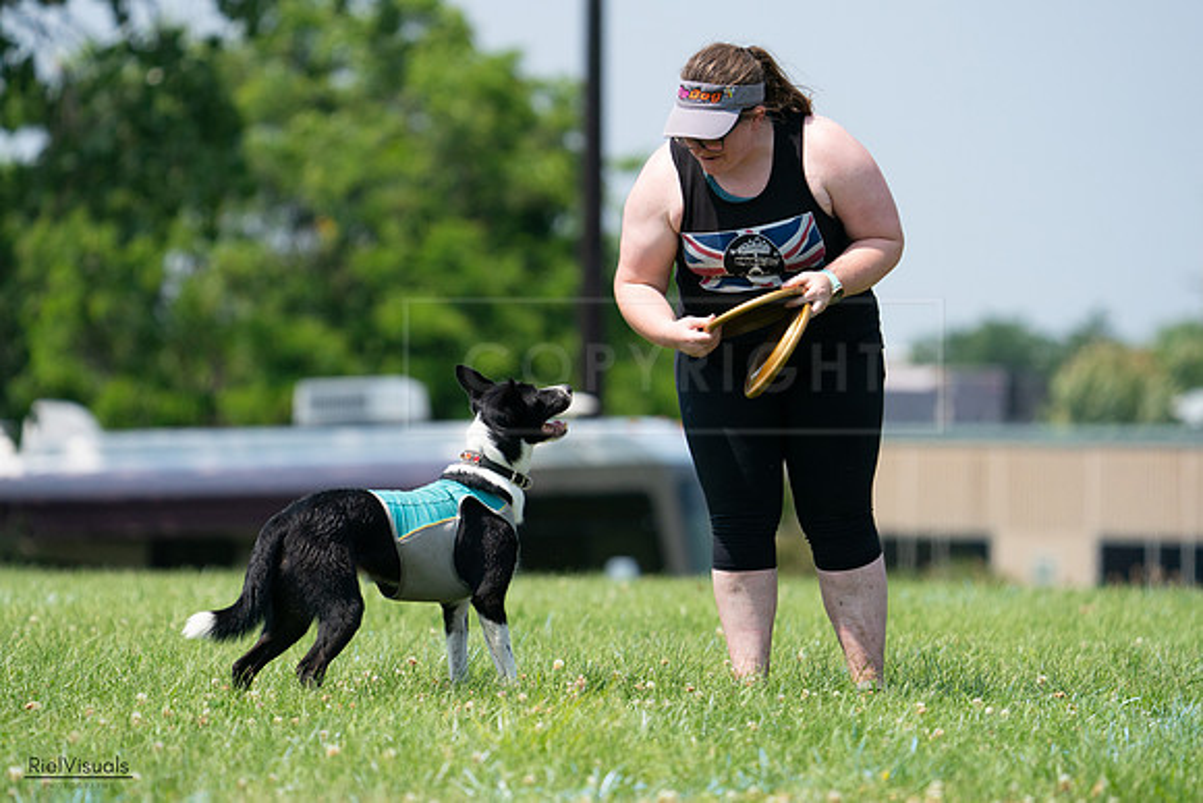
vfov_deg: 3.8
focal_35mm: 359
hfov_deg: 5.7
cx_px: 602
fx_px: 11999
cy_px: 402
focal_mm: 359
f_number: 6.3
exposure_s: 1/4000
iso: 1250
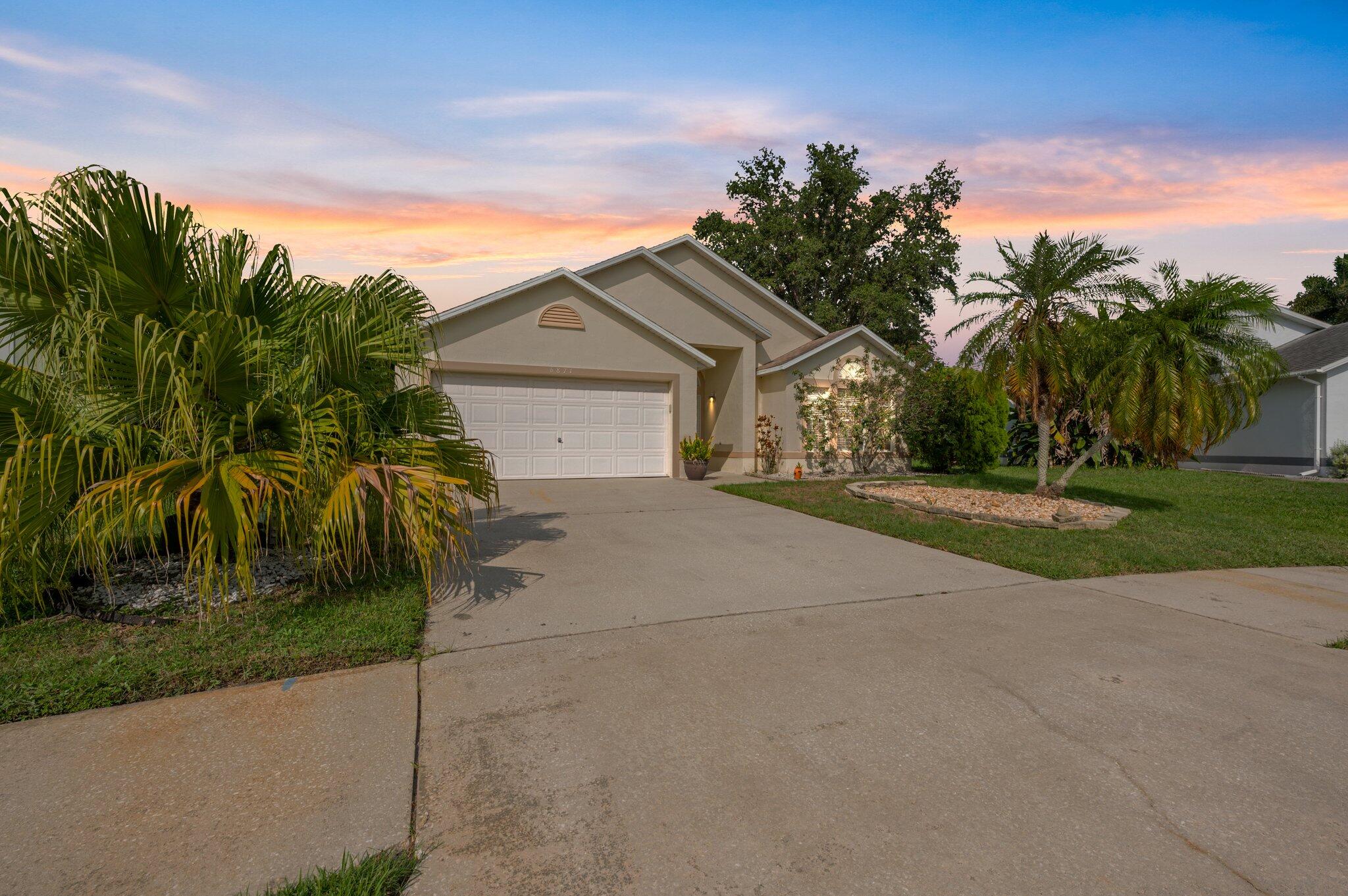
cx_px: 674
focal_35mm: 14
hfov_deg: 104.3
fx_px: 524
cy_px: 448
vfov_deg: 81.1
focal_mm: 14
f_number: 11
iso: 250
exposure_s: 1/500
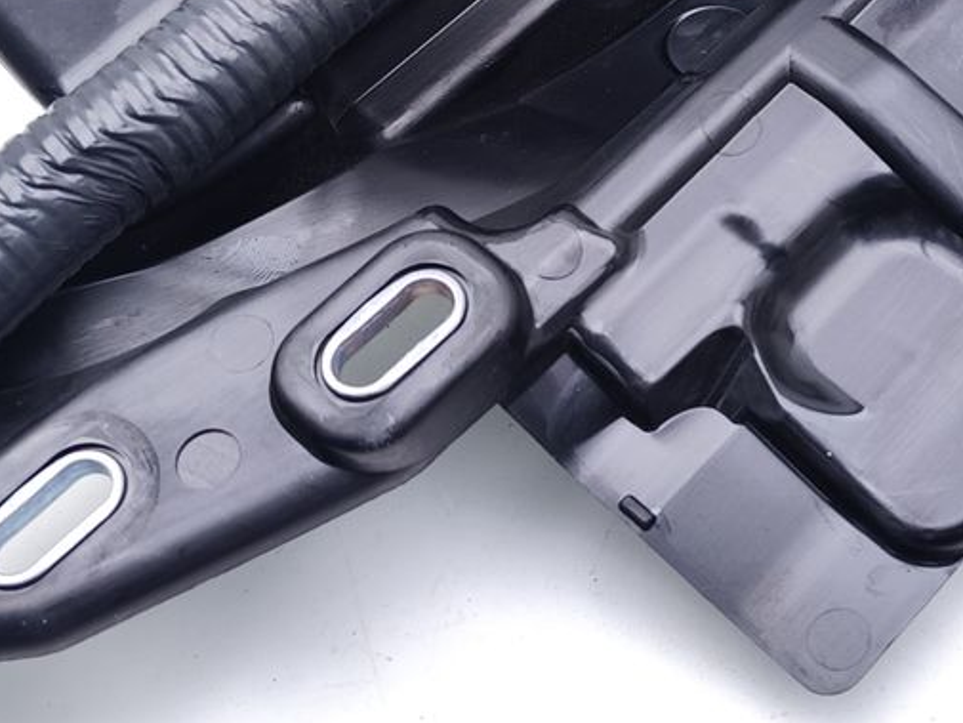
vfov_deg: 19.2
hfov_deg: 24.6
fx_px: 2115
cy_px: 162
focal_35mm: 76
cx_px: 938
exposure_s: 1/100
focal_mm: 6.19
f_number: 1.65
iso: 100
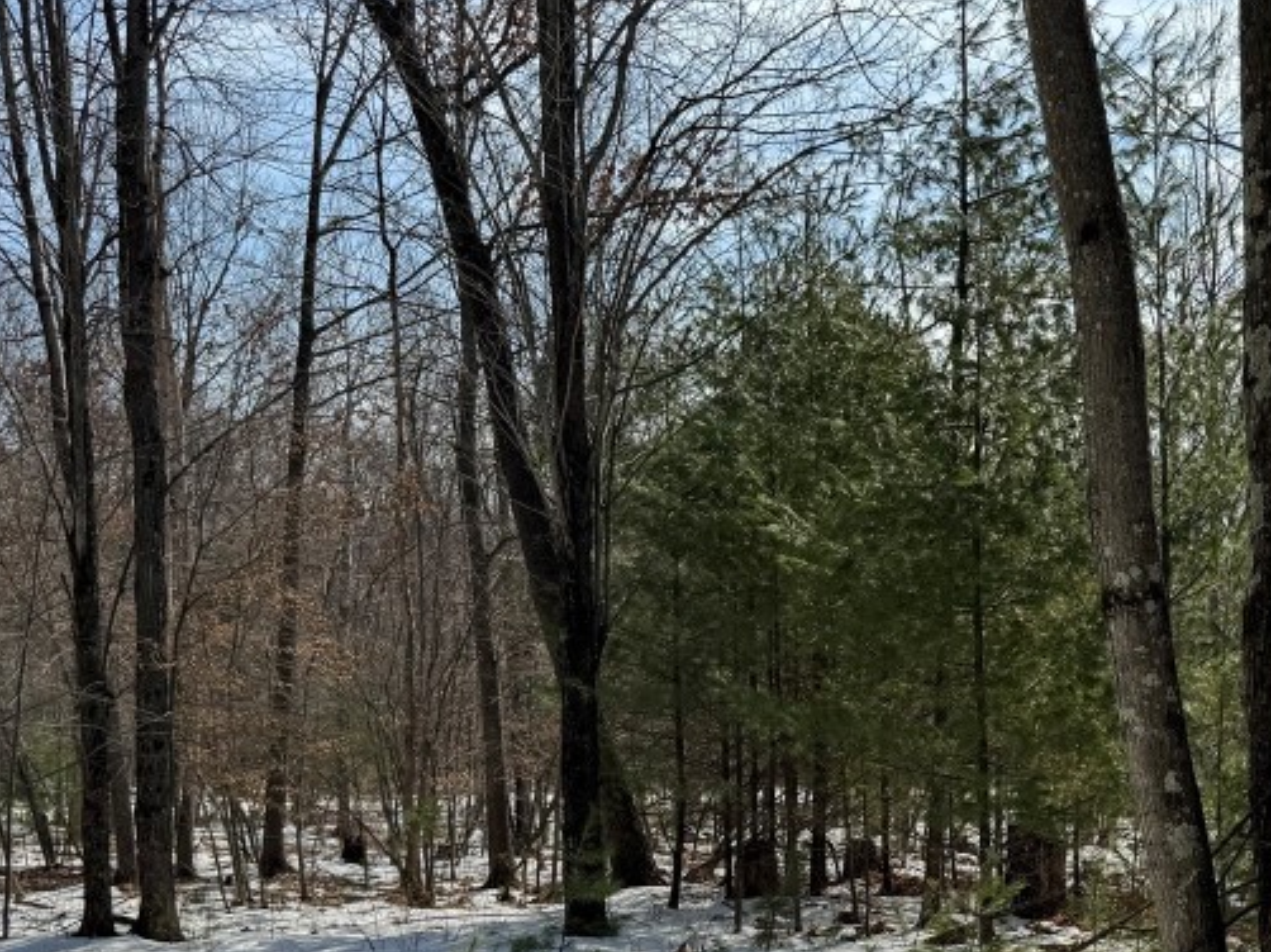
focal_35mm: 49
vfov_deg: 28.7
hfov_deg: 37.2
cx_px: 1066
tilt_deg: -3.2
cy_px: 825
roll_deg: +1.1
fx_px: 1798
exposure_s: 1/6410
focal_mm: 6.76
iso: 80
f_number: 1.78
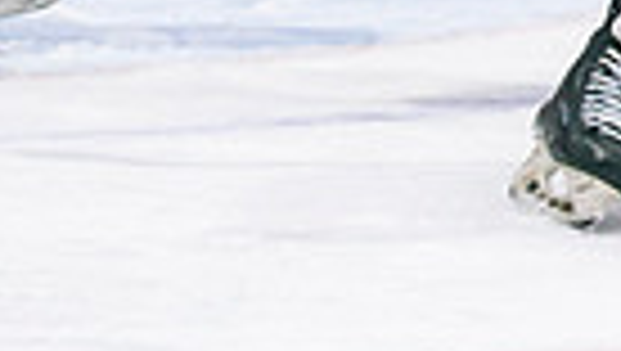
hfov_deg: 3.0
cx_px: 778
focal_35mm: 707
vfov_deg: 1.7
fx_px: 11655
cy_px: -488
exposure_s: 1/640
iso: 640
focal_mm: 95
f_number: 2.8
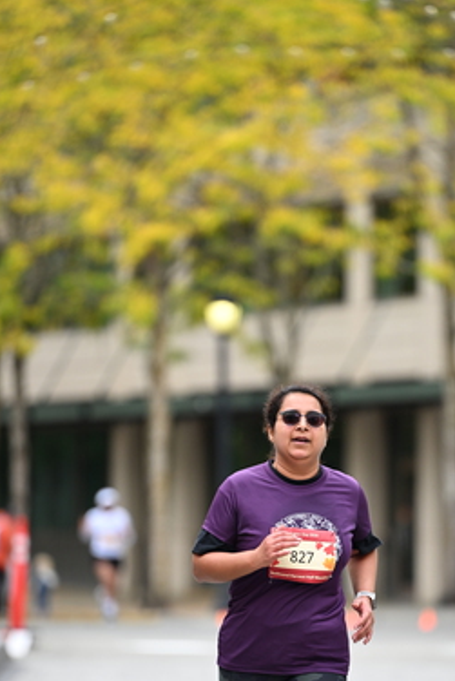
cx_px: 284
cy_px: 489
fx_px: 5398
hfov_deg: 4.8
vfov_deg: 7.2
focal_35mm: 285
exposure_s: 1/2000
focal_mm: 195
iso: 640
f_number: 2.8
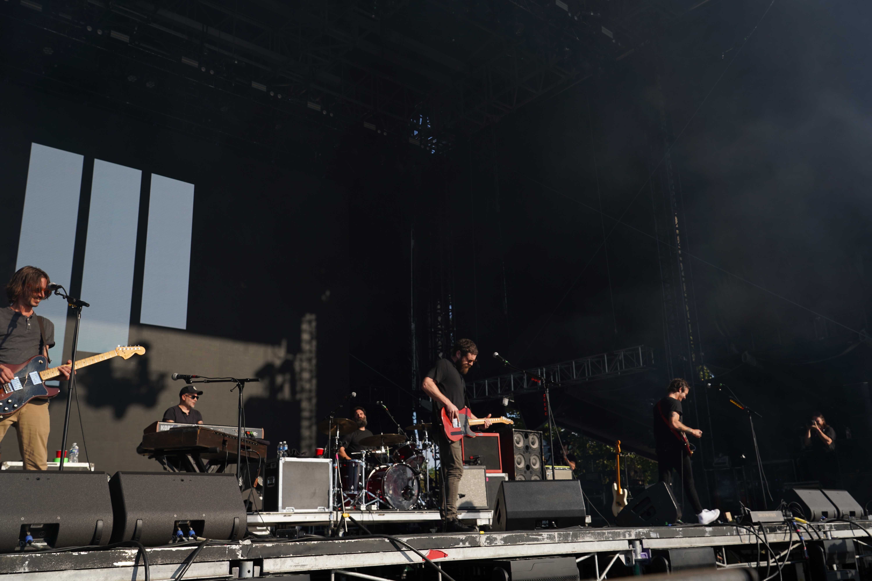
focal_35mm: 32
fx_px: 775
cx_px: 436
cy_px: 290
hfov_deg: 58.7
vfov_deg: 41.1
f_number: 8
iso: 100
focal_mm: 32
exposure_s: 1/400
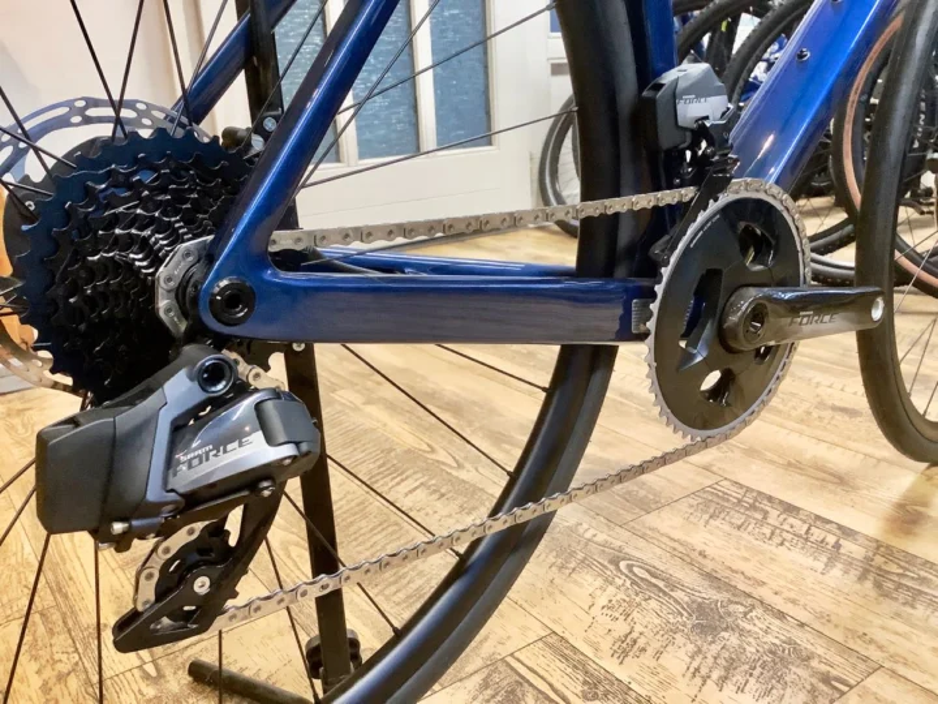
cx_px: 469
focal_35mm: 31
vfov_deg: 45.4
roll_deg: +3.6
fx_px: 840
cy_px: 352
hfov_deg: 58.4
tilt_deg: -18.5
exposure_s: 1/60
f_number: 2.4
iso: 400
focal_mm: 3.3
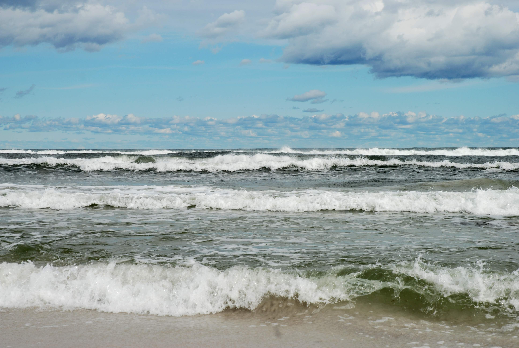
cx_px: 260
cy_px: 174
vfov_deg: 18.2
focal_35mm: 75
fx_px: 1083
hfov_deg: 27.0
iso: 125
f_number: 9
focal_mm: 50
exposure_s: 1/320
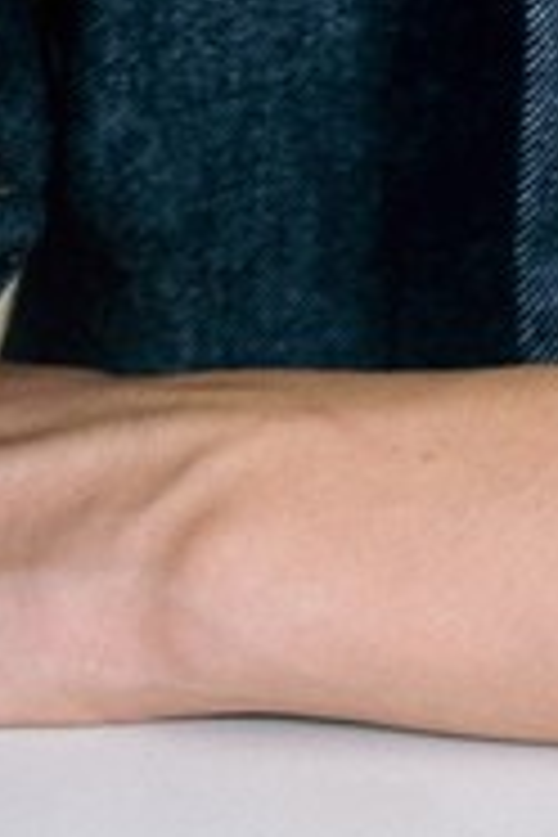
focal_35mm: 407
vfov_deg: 4.9
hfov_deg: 3.4
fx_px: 9462
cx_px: 580
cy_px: -1323
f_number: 3.5
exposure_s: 1/125
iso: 500
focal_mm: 56
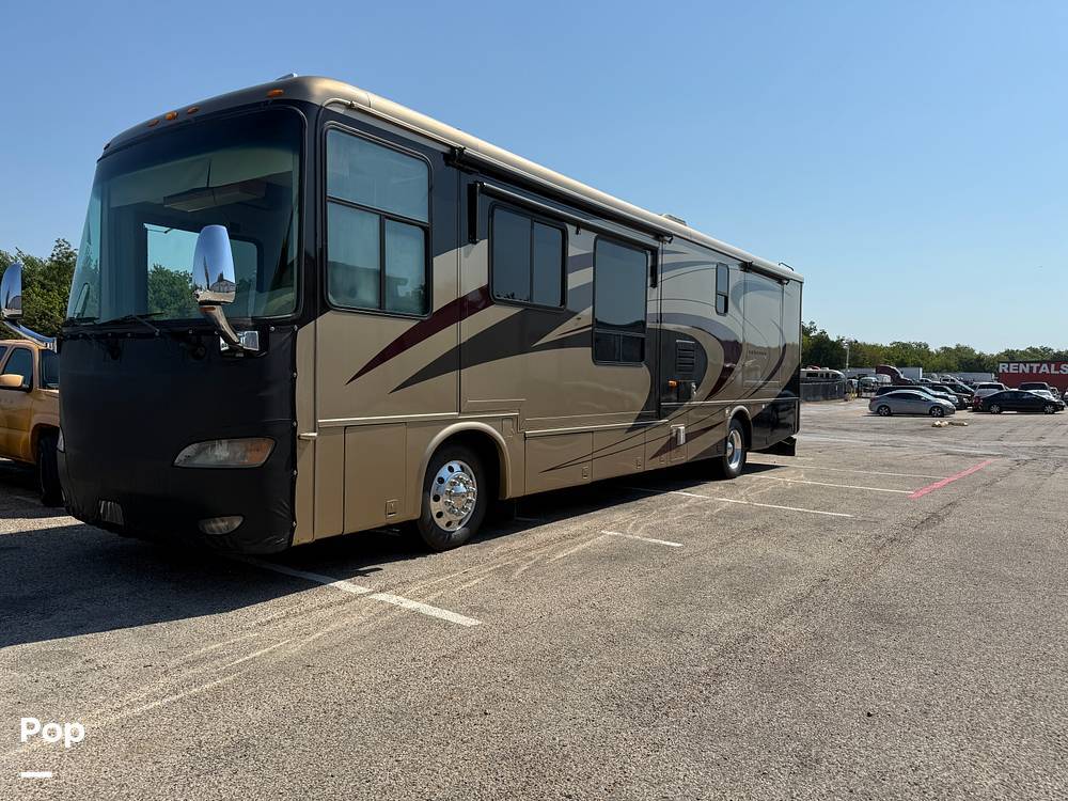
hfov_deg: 71.6
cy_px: 400
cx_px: 534
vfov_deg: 56.8
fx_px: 740
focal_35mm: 24
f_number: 1.78
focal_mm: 6.76
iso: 80
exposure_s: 1/6711
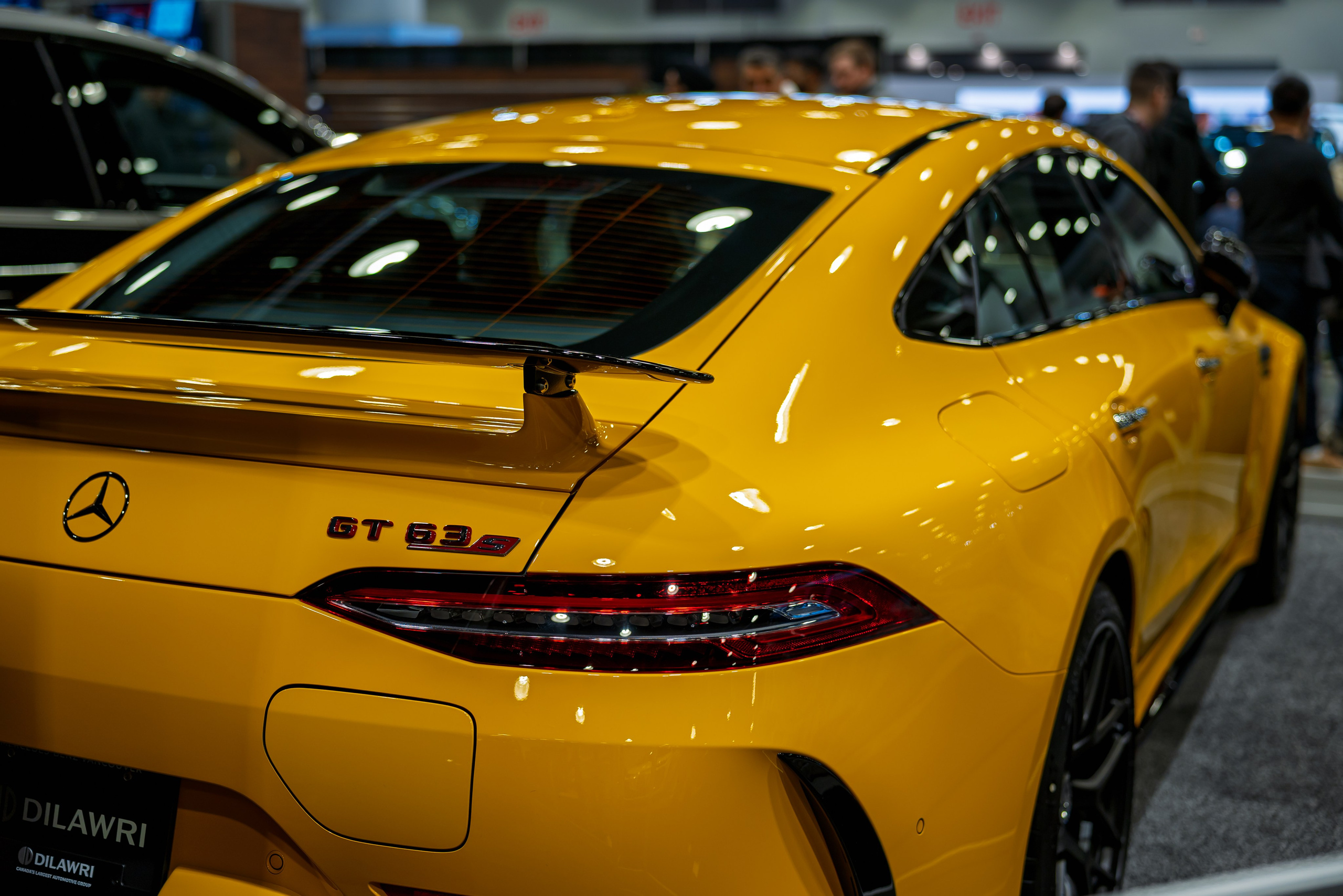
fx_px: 1679
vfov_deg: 29.9
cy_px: 448
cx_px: 672
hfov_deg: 43.6
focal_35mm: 45
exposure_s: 1/125
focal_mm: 45
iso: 140
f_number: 2.1
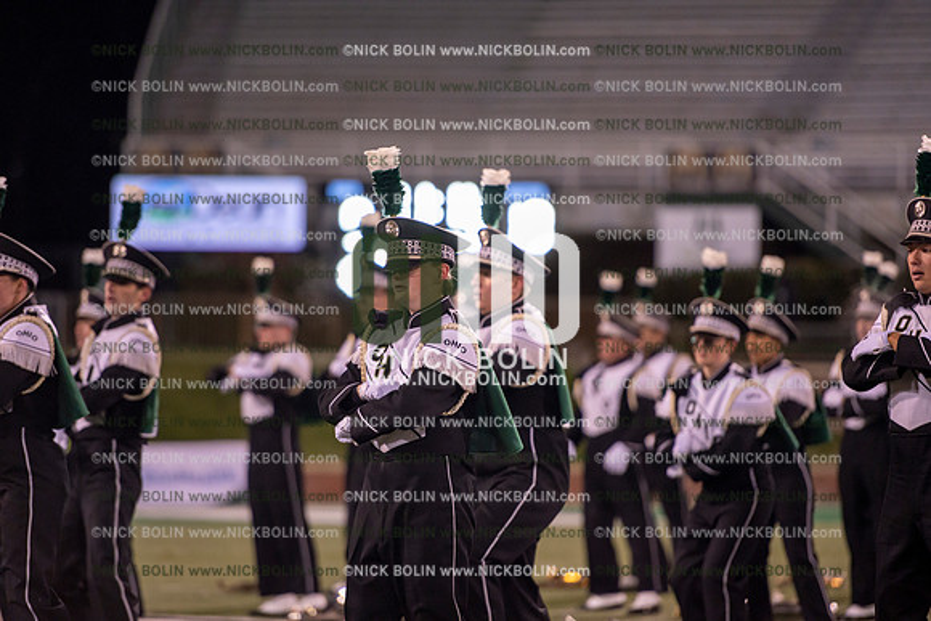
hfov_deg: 10.3
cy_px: 310
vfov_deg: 6.9
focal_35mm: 200
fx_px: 5173
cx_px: 466
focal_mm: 200
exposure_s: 1/1250
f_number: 2.8
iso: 2500
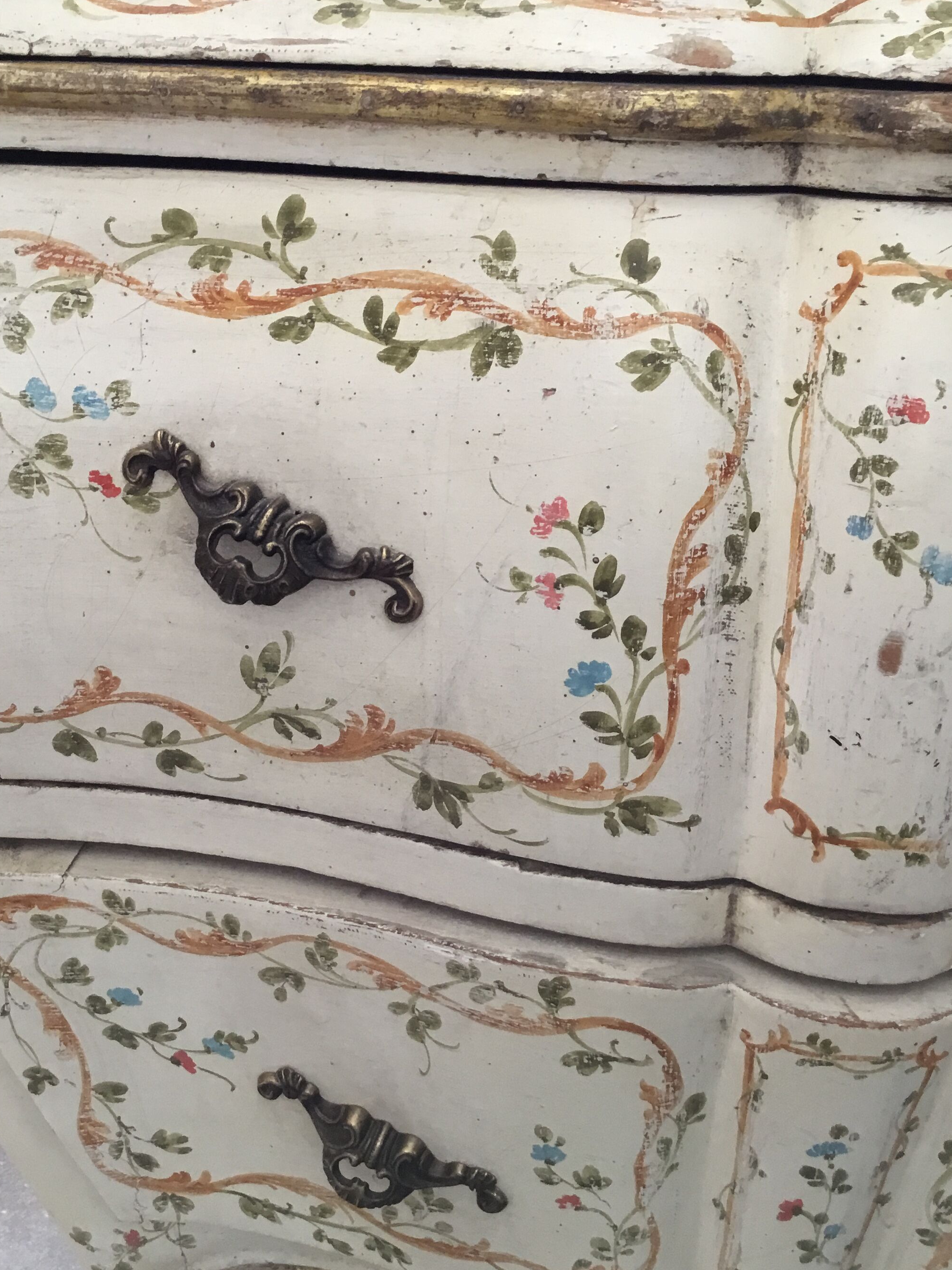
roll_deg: +0.9
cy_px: 554
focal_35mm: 38
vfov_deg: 48.9
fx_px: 1394
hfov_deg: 37.7
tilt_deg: -20.3
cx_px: 419
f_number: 2.4
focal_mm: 3.3
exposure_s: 1/33
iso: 100
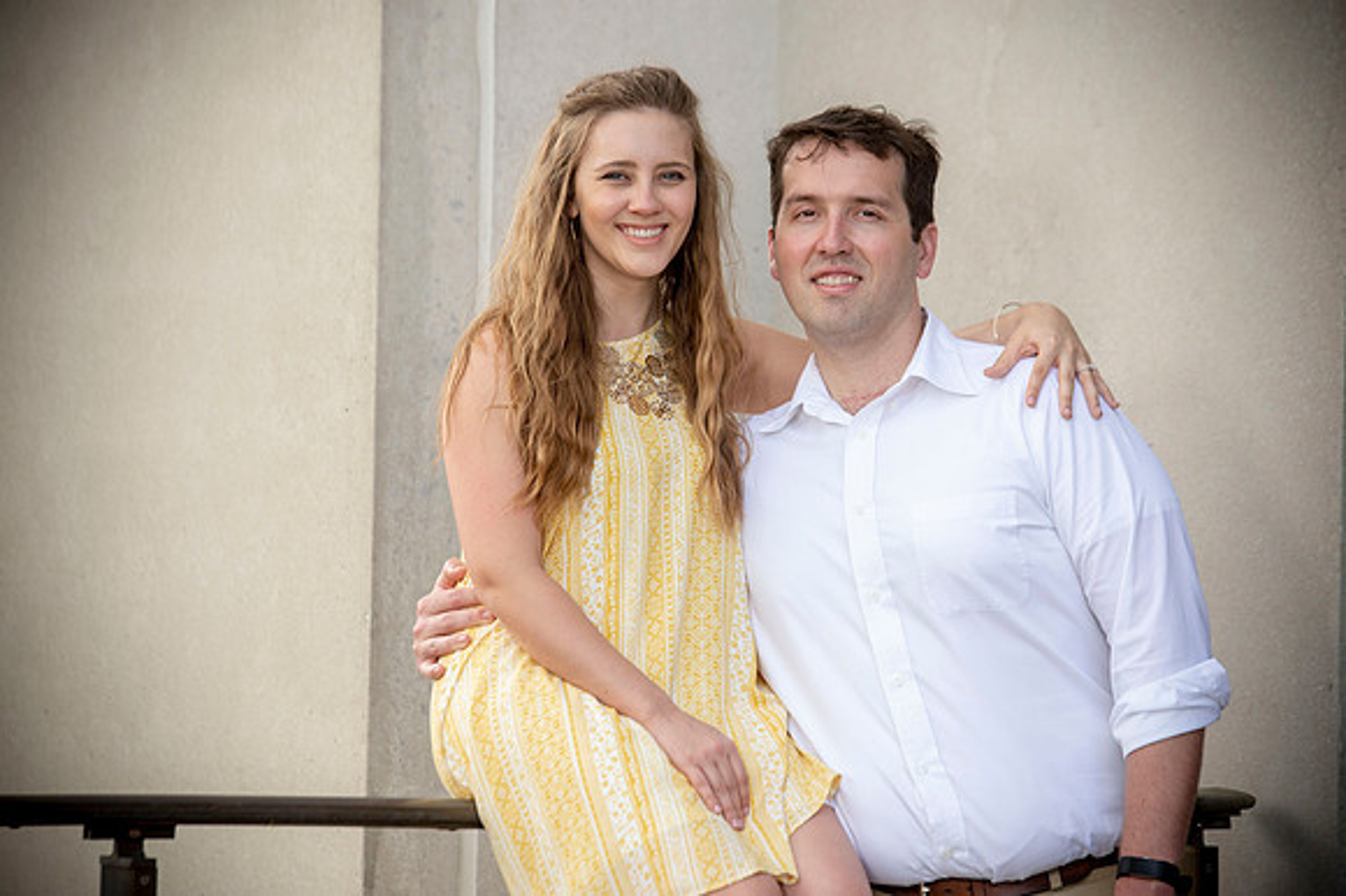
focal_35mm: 170
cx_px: 673
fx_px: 6352
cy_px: 448
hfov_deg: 12.1
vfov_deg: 8.1
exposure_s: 1/250
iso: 250
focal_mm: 170
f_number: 5.6
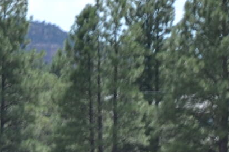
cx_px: 140
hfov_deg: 3.4
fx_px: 3859
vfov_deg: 2.3
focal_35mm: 607
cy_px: 230
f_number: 7.1
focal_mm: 55
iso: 100
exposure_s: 1/200
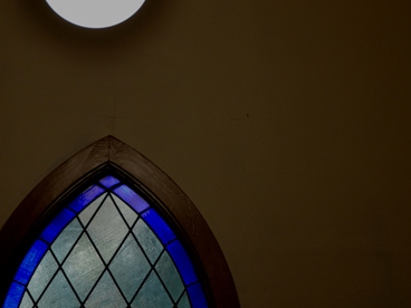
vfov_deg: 9.6
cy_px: 119
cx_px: 239
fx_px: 1840
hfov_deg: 12.7
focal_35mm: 155
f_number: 4.8
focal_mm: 62
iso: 400
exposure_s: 1/60
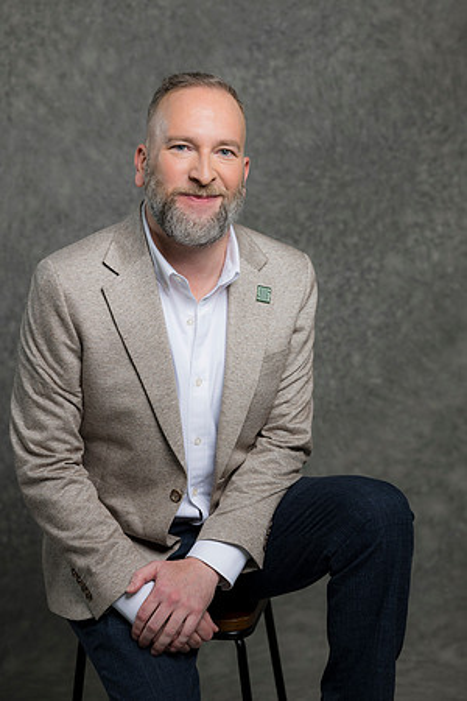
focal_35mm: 85
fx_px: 1654
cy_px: 350
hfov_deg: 16.1
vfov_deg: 23.9
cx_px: 234
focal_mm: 85
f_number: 5
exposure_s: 1/200
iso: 125
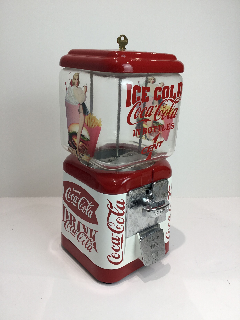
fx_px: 287
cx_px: 120
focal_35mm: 31
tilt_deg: -18.1
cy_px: 160
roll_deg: -1.8
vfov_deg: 58.4
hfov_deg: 45.4
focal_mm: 3.3
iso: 25
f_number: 2.4
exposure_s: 1/50
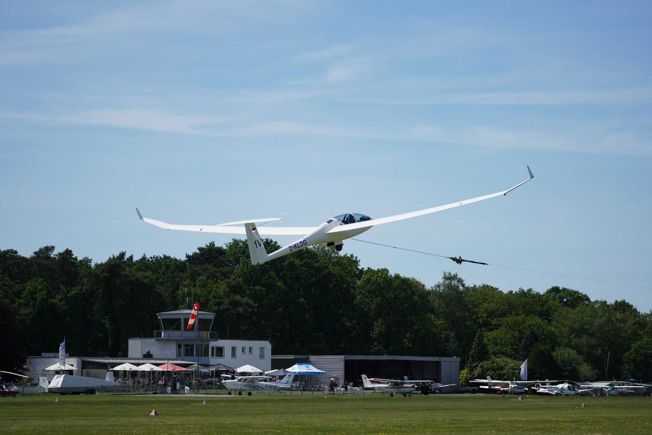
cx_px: 326
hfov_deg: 16.9
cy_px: 218
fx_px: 2200
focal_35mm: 122
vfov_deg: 11.3
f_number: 4.5
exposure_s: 1/2000
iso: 200
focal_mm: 81
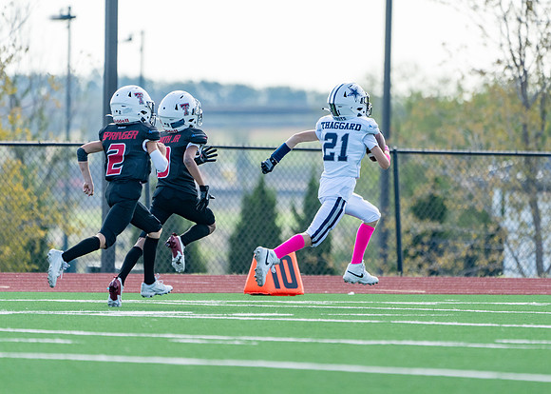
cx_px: 329
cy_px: 164
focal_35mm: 555
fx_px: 8686
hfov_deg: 3.6
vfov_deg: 2.6
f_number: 5.6
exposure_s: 1/1250
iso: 500
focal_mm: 400
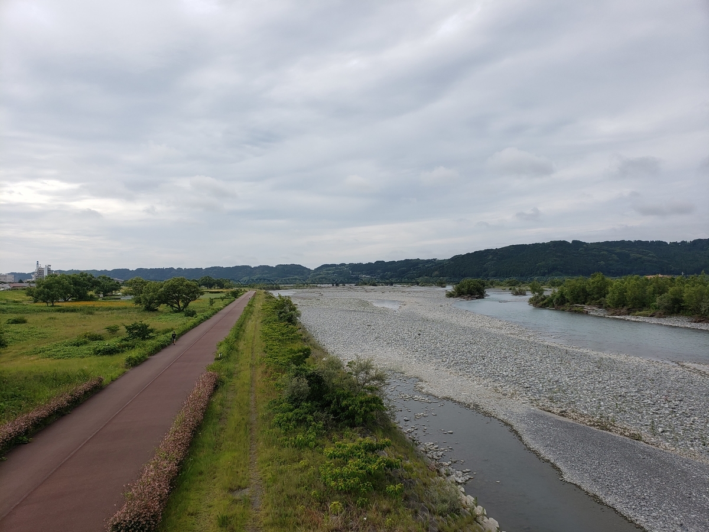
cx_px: 354
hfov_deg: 67.3
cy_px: 266
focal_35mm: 26
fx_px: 533
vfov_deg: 53.1
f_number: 2.4
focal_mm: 4.3
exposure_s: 1/1423
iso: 50
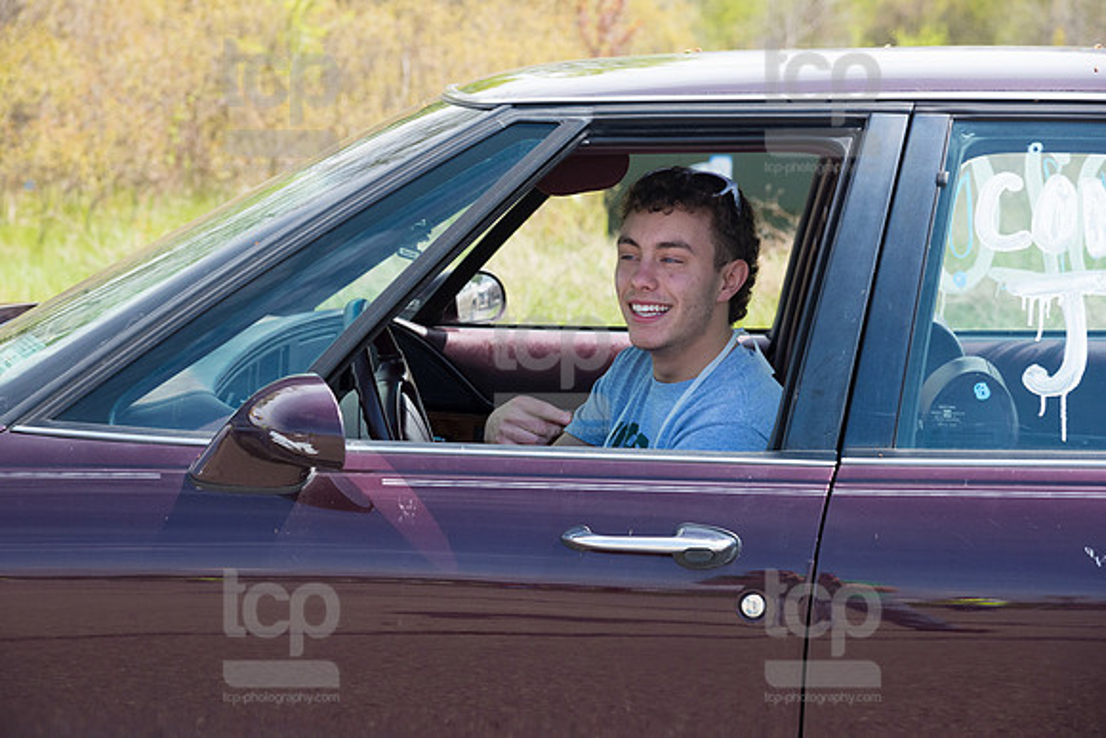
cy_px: 369
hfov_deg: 20.4
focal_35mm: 100
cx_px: 553
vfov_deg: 13.7
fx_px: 3073
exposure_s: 1/800
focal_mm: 100
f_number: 7.1
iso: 1000
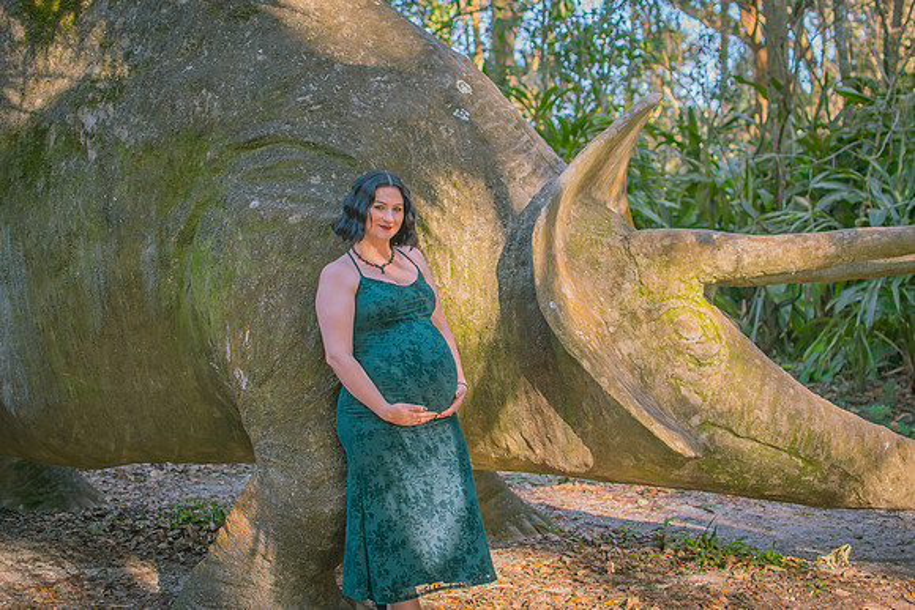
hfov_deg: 36.2
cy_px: 288
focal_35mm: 55
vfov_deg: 24.6
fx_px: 1401
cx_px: 463
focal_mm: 35
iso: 200
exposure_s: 1/250
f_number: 2.5
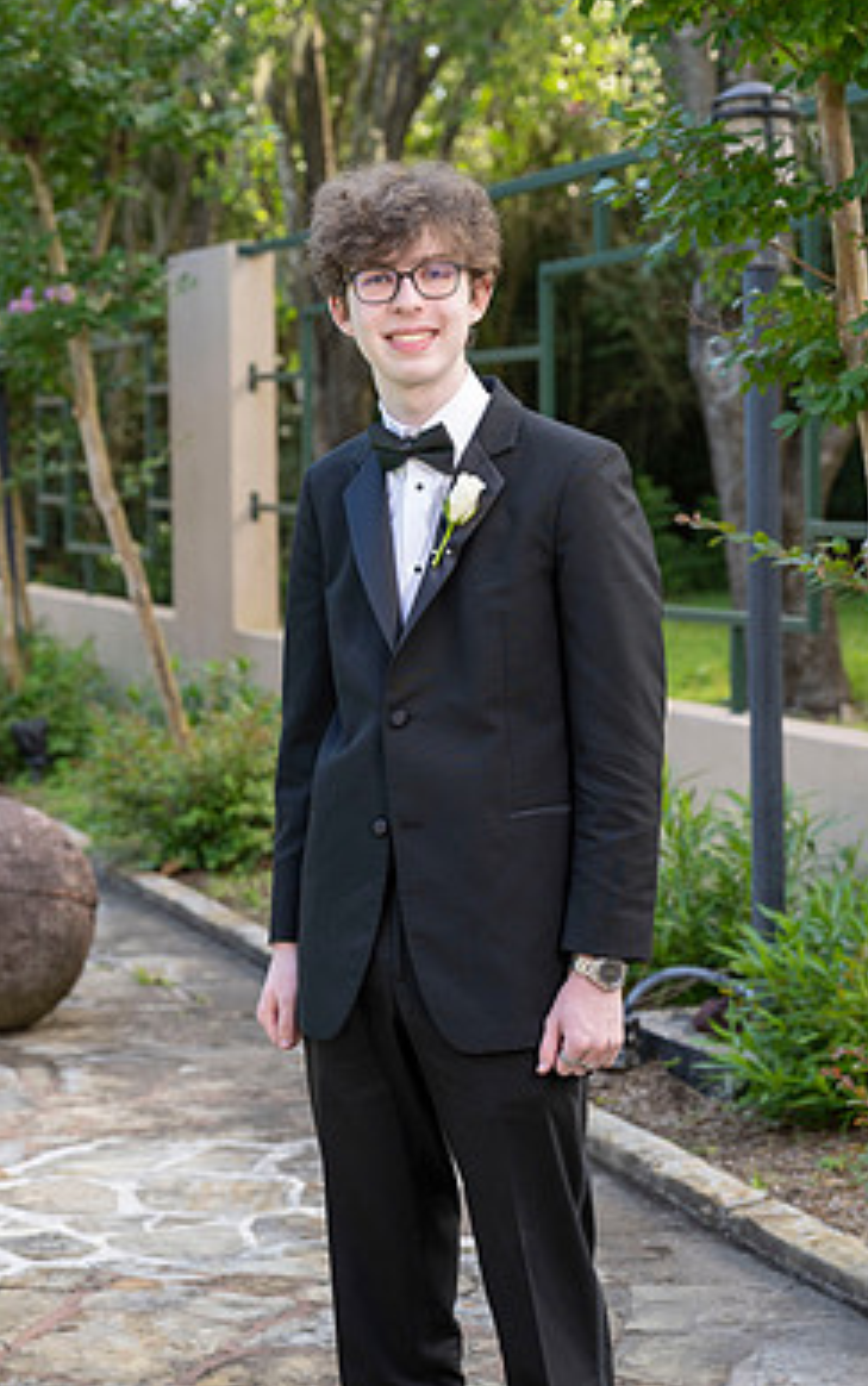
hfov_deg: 15.4
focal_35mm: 85
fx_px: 3212
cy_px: 586
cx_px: 475
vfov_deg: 24.3
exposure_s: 1/200
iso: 500
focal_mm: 72
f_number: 5
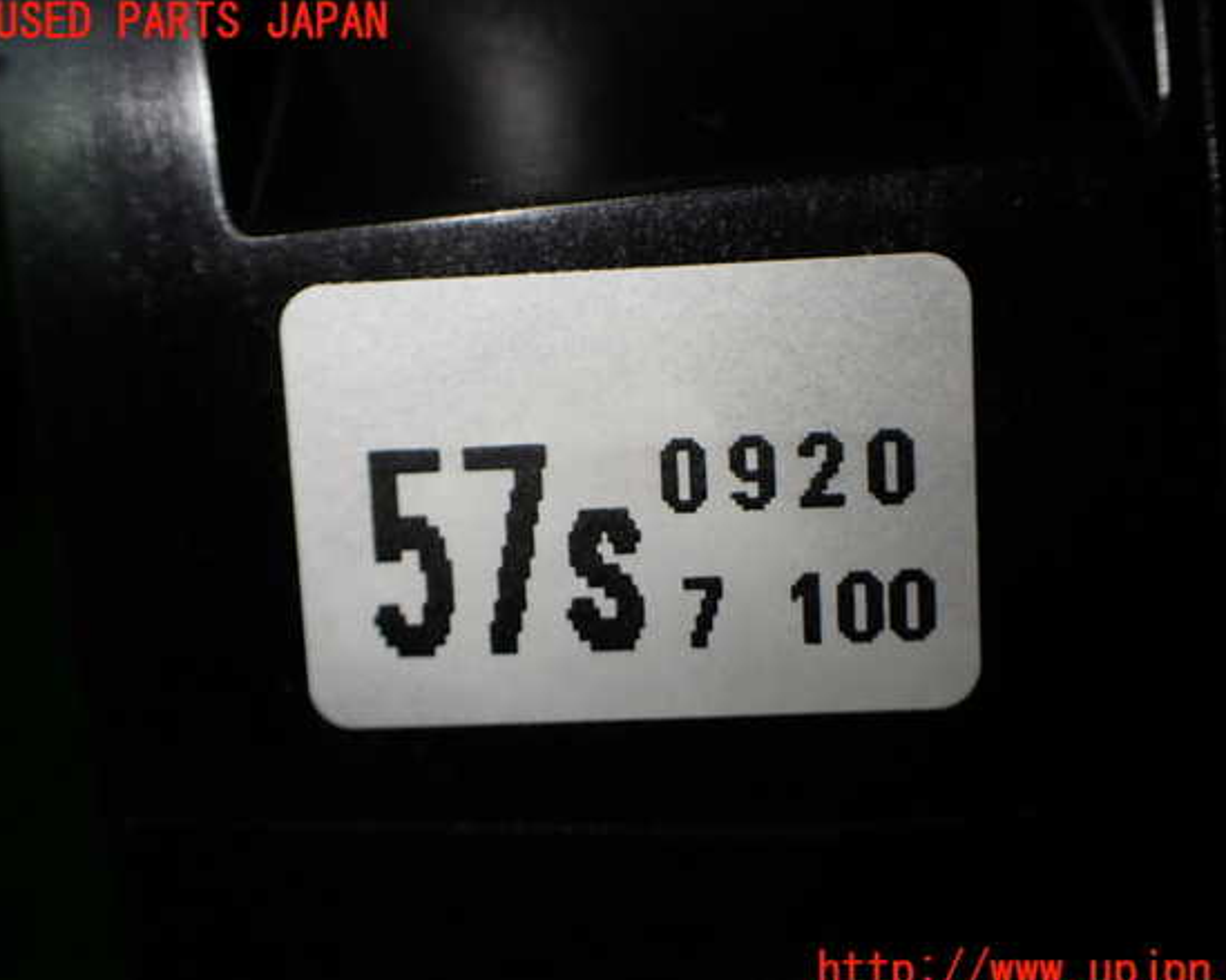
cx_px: 652
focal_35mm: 32
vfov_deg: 45.8
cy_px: 498
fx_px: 1161
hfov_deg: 55.6
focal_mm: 5.4
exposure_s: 1/160
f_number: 2.3
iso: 100
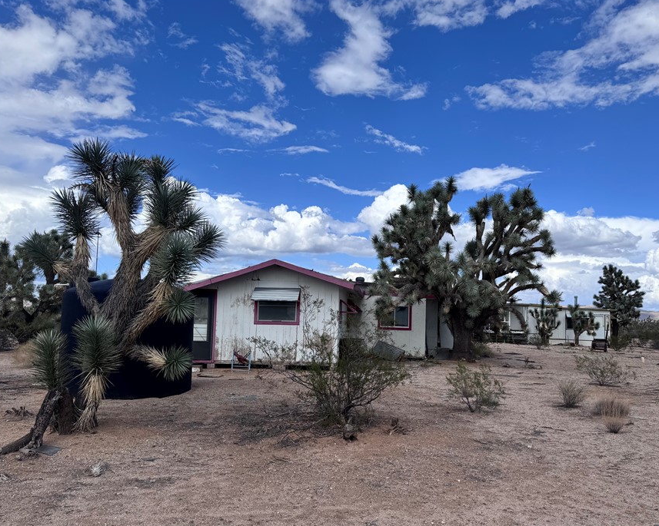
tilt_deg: +2.7
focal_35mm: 28
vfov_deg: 51.5
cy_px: 284
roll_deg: -0.8
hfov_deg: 62.1
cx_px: 359
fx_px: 546
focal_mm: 6.76
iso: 80
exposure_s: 1/6410
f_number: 1.78
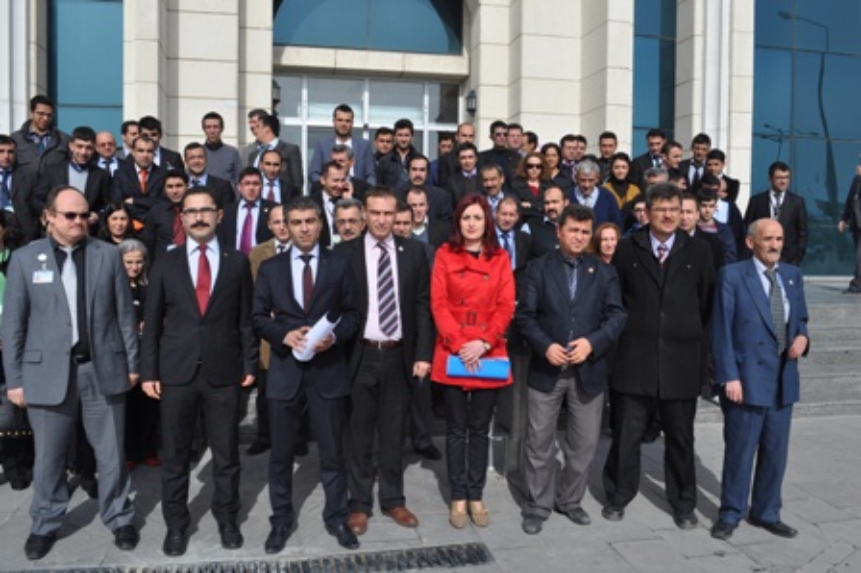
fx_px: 789
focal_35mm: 33
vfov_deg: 39.9
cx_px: 430
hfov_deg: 57.3
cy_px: 286
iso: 200
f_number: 10
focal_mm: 22
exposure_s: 1/400
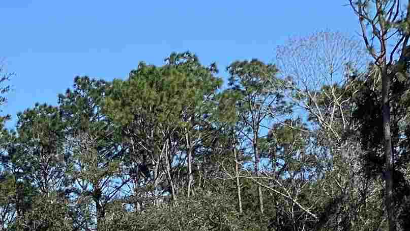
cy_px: 546
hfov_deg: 10.0
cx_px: 138
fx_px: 2348
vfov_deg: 5.4
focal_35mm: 216
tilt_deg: -2.5
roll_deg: +5.5
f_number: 2
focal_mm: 6
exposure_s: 1/1370
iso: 20
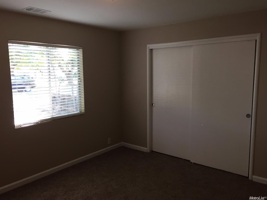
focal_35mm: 29
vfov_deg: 48.2
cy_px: 100
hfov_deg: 61.7
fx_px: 224
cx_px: 134
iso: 80
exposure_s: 1/30
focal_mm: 4.15
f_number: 2.2
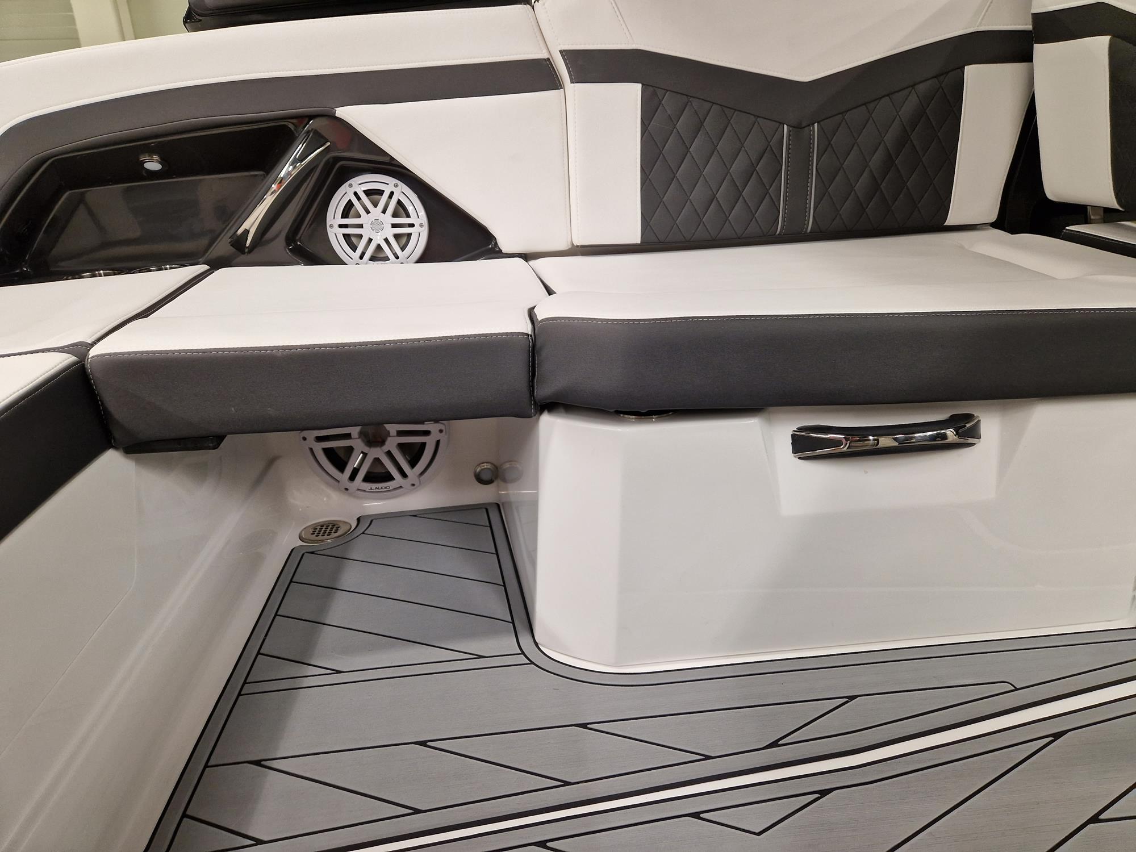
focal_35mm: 23
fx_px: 755
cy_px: 426
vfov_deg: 58.9
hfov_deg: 73.9
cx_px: 568
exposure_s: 1/100
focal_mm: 5.4
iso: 250
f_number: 1.8
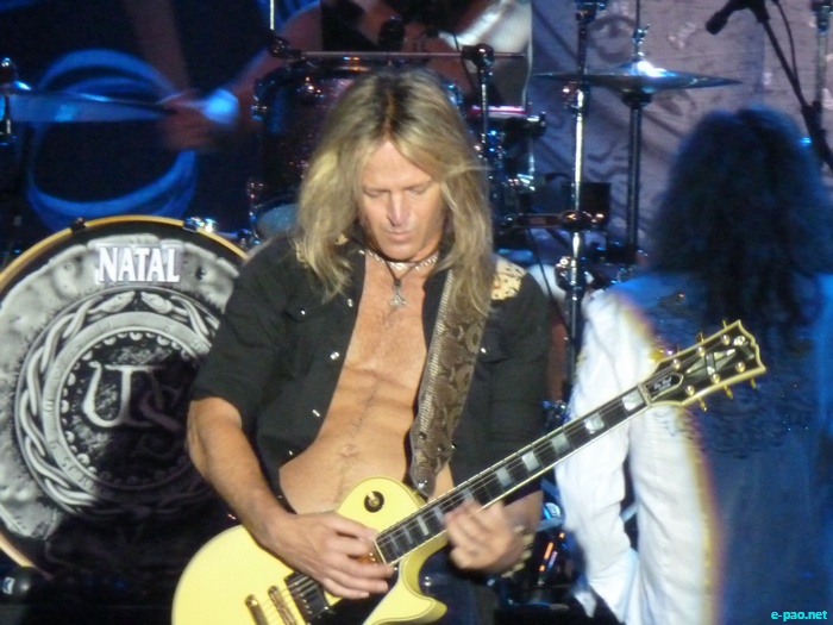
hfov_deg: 3.4
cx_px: 416
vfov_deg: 2.6
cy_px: 312
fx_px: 14005
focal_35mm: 582
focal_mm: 68.8
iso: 800
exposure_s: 1/30
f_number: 5.9
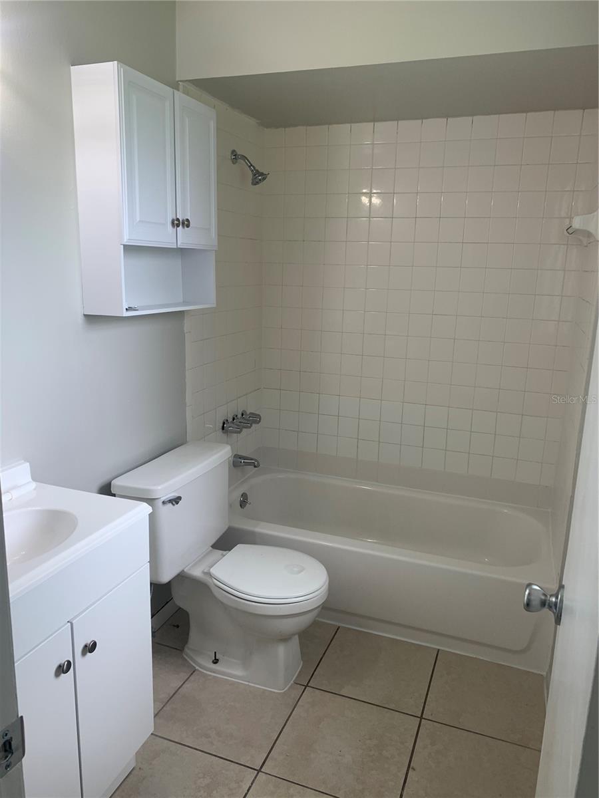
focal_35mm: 26
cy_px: 399
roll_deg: -1.0
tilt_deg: -13.4
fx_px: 600
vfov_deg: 67.3
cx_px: 300
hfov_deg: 53.1
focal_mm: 4.25
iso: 50
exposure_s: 1/120
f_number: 1.8
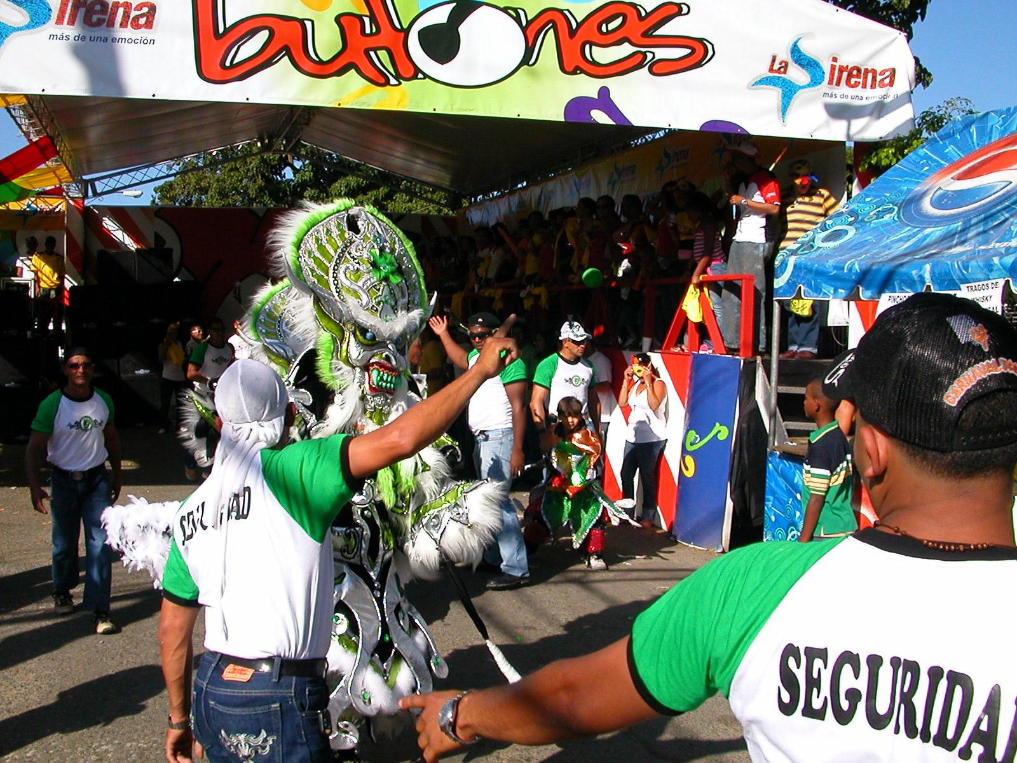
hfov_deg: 50.1
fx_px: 1087
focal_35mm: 37
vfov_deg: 38.7
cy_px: 382
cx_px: 508
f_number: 4.5
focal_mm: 5.6
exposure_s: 1/681
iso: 100
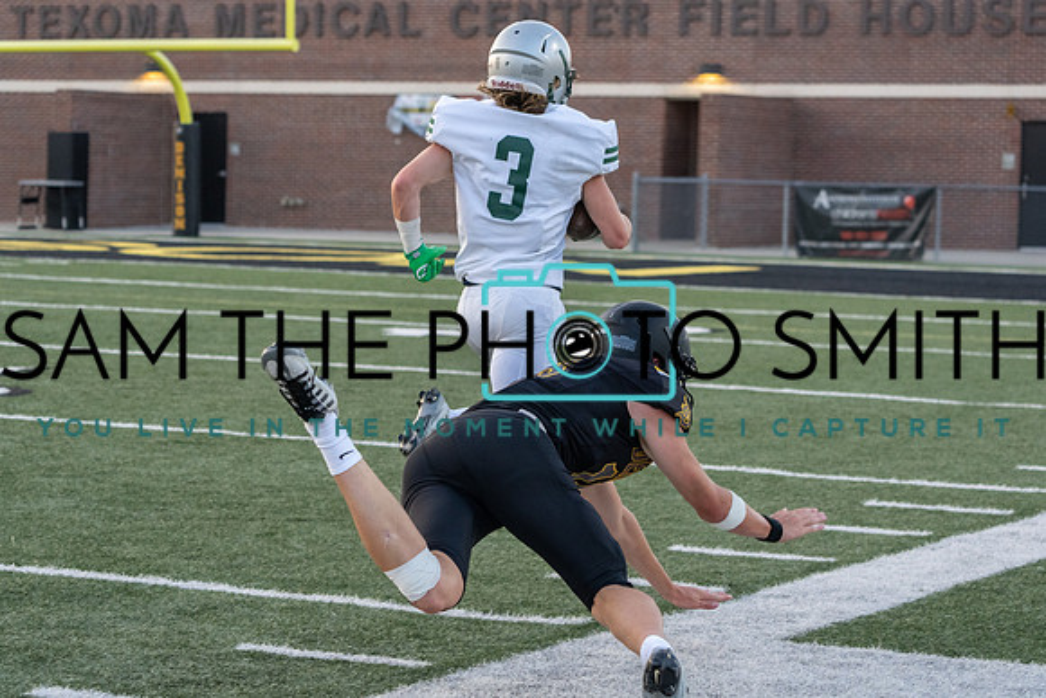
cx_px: 523
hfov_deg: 19.0
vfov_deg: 12.8
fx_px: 3119
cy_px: 349
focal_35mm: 107
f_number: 5.6
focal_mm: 100
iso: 2500
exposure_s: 1/1000
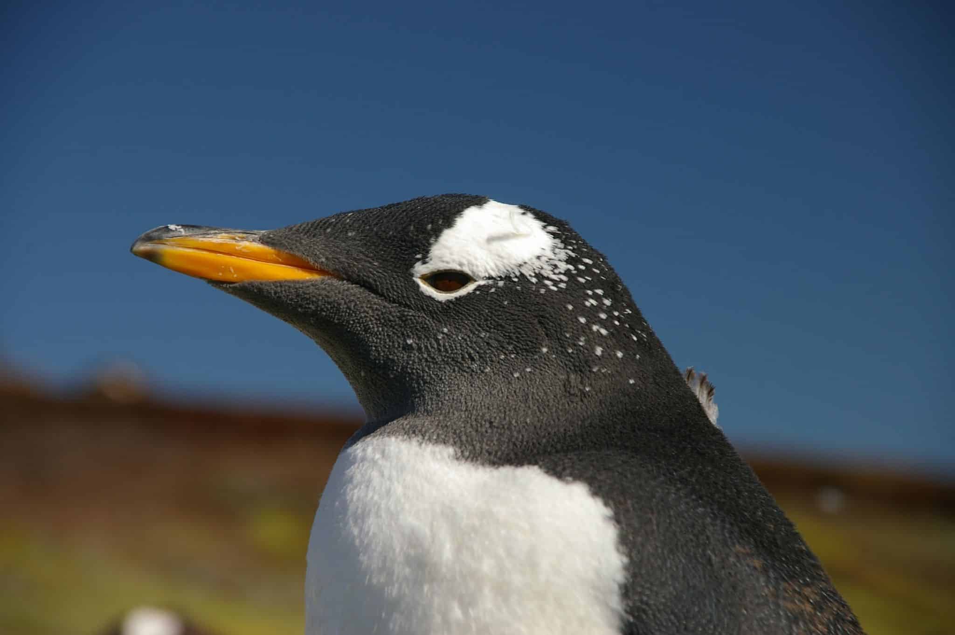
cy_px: 318
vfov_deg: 7.3
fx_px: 4969
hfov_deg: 11.0
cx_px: 478
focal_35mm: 188
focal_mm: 125
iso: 200
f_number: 8
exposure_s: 1/250
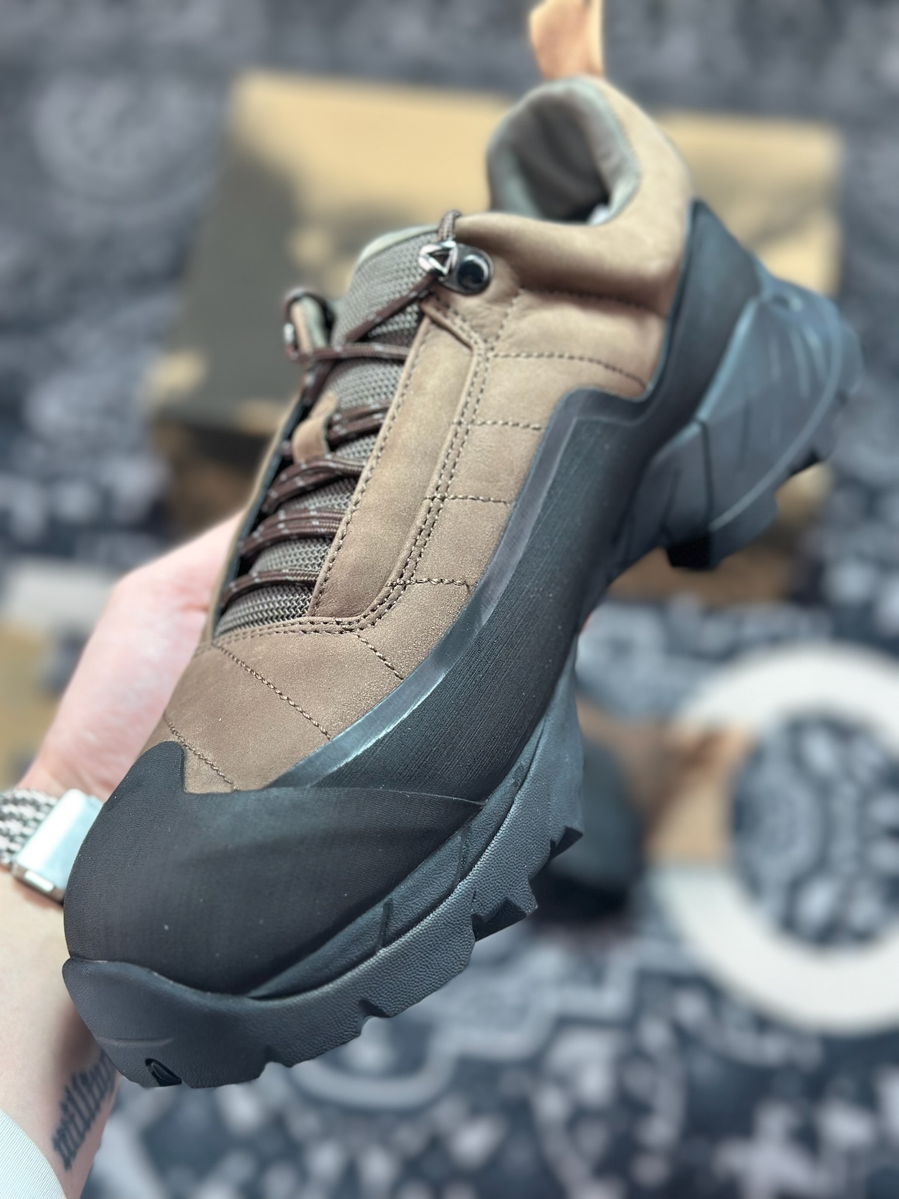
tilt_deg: -57.1
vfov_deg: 39.7
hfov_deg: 30.3
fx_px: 1662
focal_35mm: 48
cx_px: 450
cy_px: 600
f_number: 1.78
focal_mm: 6.86
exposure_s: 1/294
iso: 80
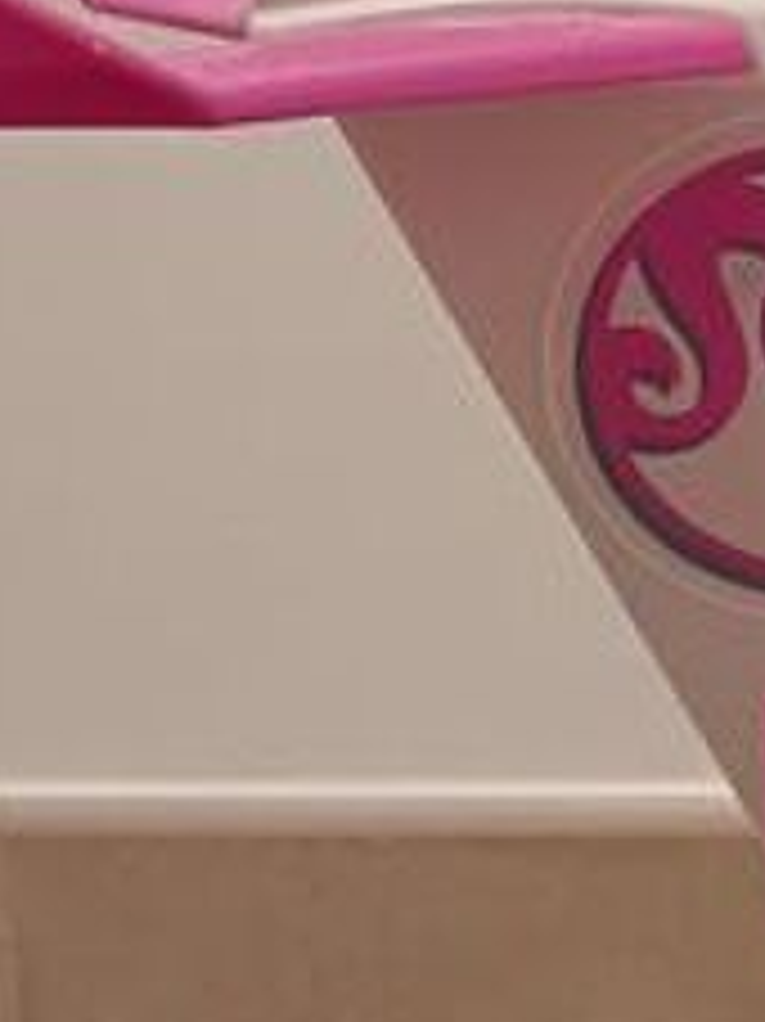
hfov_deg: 9.2
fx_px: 4159
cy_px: 813
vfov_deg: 13.9
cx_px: 1984
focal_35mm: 141
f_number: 1.75
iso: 2969
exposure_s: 1/25
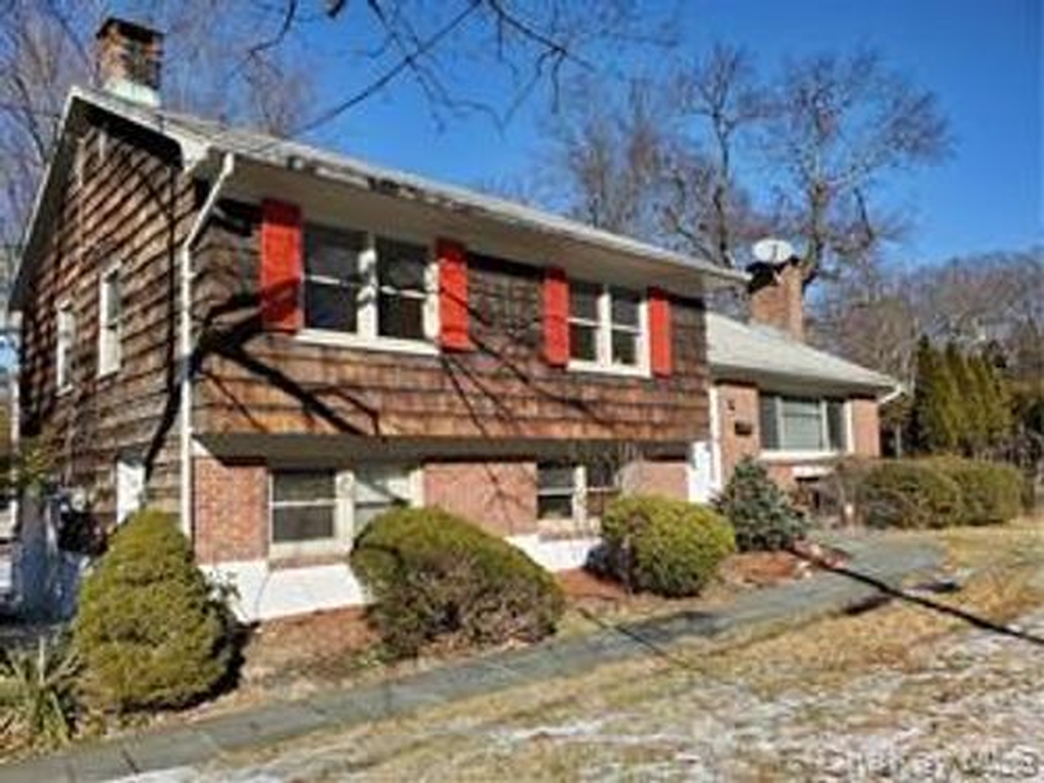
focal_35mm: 26
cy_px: 392
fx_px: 784
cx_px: 522
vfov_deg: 53.1
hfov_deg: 67.3
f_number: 2.4
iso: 50
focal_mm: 4.3
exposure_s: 1/1379
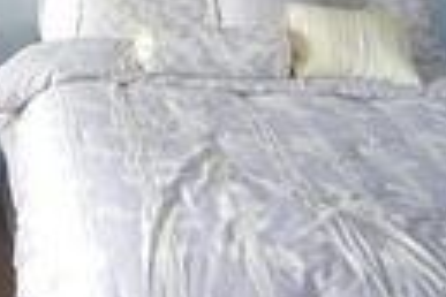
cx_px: -52
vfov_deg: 14.4
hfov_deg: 21.6
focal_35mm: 89
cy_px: -145
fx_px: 1103
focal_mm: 5.4
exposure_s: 1/30
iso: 200
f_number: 3.5
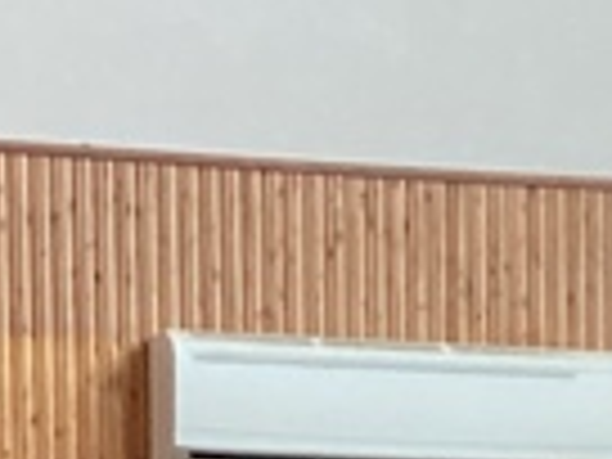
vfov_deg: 6.0
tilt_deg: -4.5
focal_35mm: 228
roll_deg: -0.3
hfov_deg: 8.7
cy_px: 1382
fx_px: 4031
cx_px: 486
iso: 500
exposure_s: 1/30
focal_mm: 3.3
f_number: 2.4
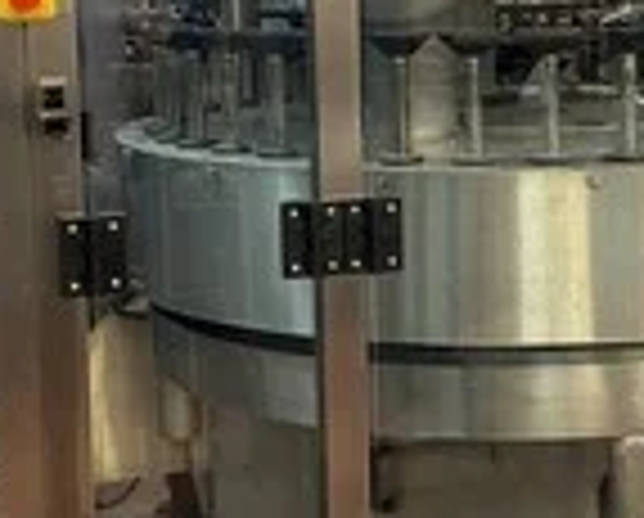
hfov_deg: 22.1
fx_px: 1623
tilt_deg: -4.8
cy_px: 104
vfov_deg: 18.0
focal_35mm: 85
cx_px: 531
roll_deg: +1.6
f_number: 1.8
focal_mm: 4.25
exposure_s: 1/50
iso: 200
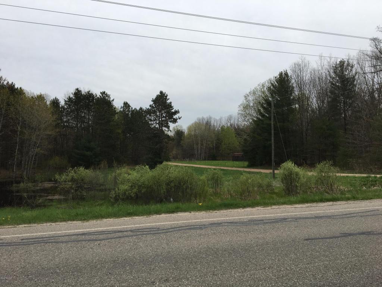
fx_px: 320
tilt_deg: +0.0
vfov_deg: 48.2
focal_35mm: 29
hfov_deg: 61.7
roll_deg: +0.4
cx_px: 191
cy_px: 144
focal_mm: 4.15
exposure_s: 1/1672
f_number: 2.2
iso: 25
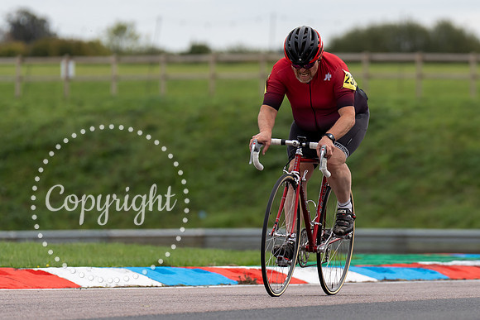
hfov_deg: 5.3
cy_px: 179
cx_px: 457
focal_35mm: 387
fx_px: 5163
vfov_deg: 3.6
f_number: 3.5
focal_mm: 200
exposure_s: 1/1000
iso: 125
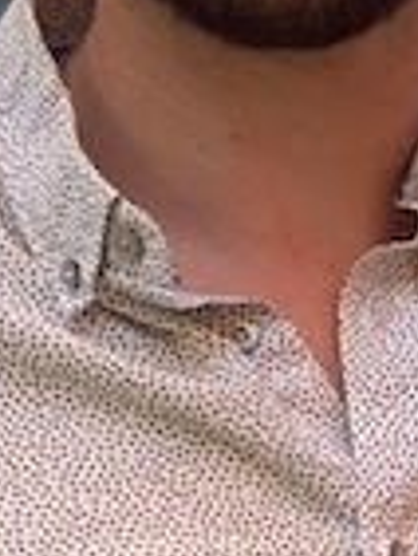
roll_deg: +0.6
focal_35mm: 319
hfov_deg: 4.6
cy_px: 649
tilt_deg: -3.6
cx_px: 595
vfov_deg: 6.2
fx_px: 5128
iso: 64
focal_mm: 6
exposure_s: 1/122
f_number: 2
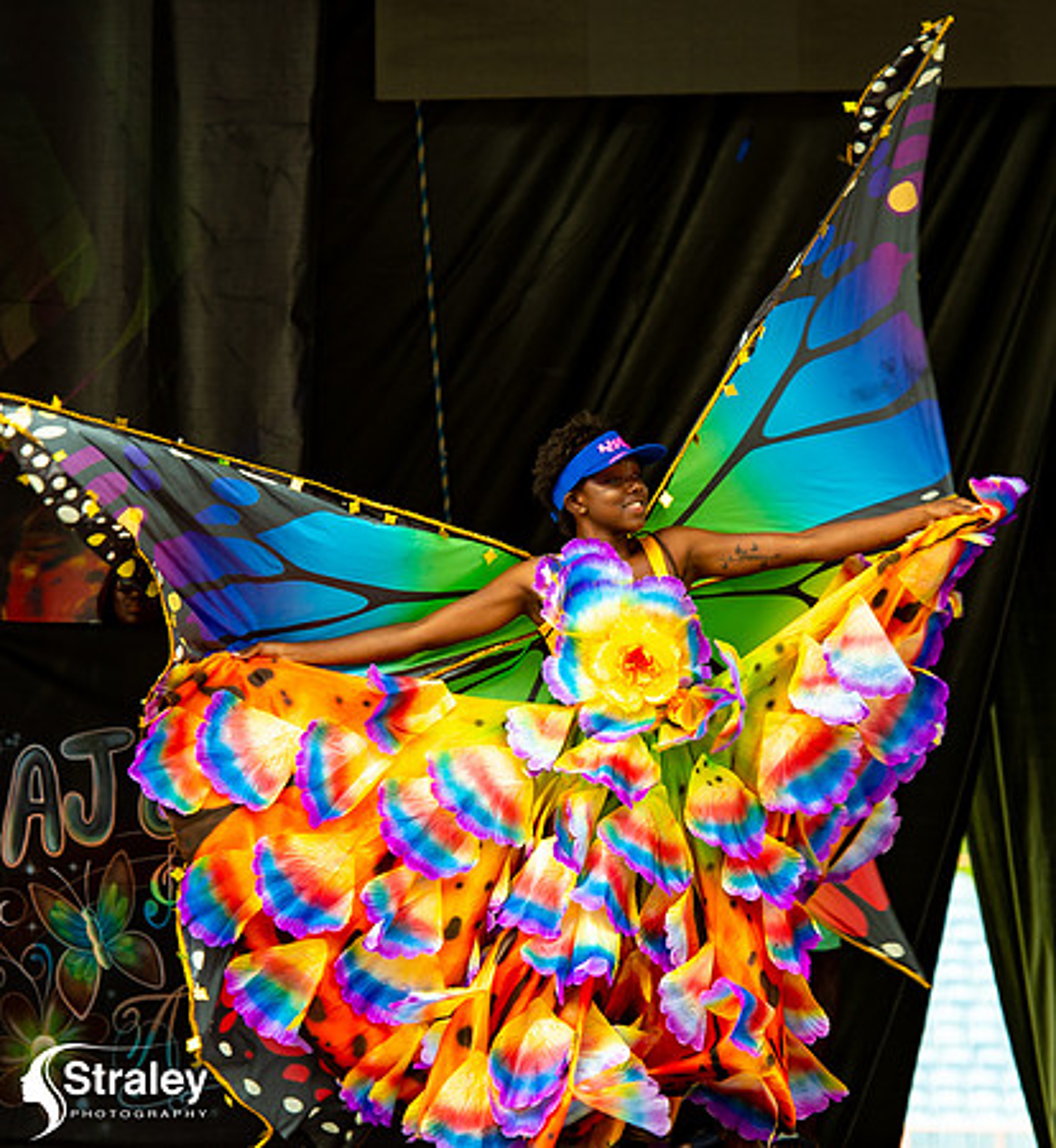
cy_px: 724
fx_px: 10255
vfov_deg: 6.4
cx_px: 587
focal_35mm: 284
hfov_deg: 5.9
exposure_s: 1/200
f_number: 5.6
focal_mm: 150
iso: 160
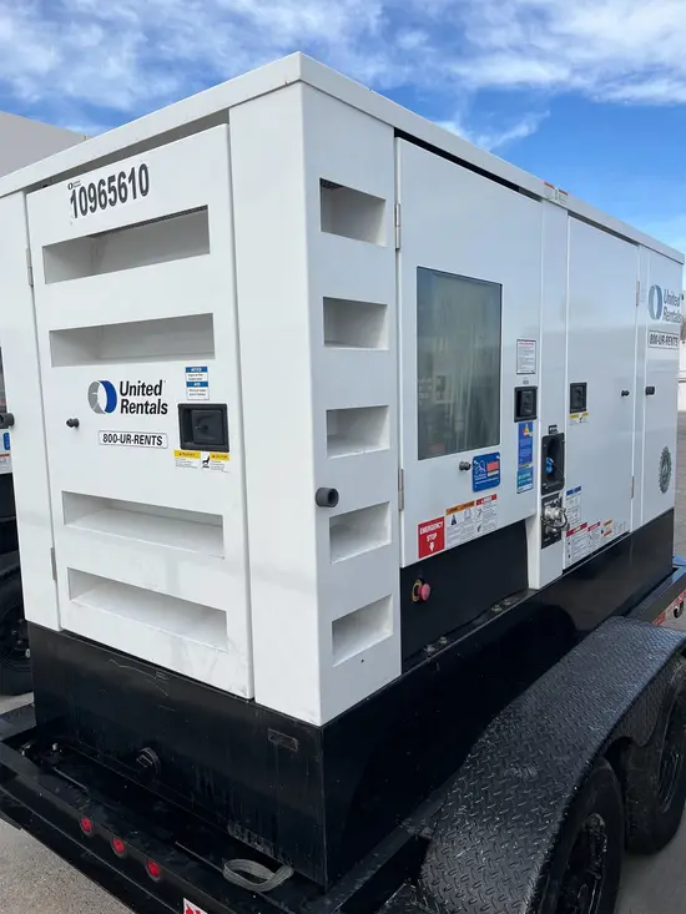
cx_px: 343
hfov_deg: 53.1
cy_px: 457
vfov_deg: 67.3
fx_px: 687
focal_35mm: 26
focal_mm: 5.1
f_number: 1.6
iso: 50
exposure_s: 1/2688
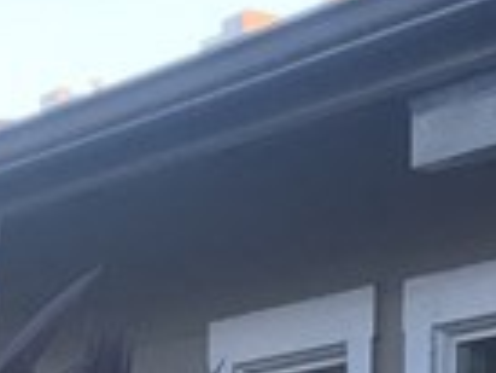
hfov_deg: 7.8
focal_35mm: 217
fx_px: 3112
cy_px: 873
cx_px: 1517
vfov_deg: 6.5
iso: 25
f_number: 2.2
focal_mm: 4.15
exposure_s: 1/40
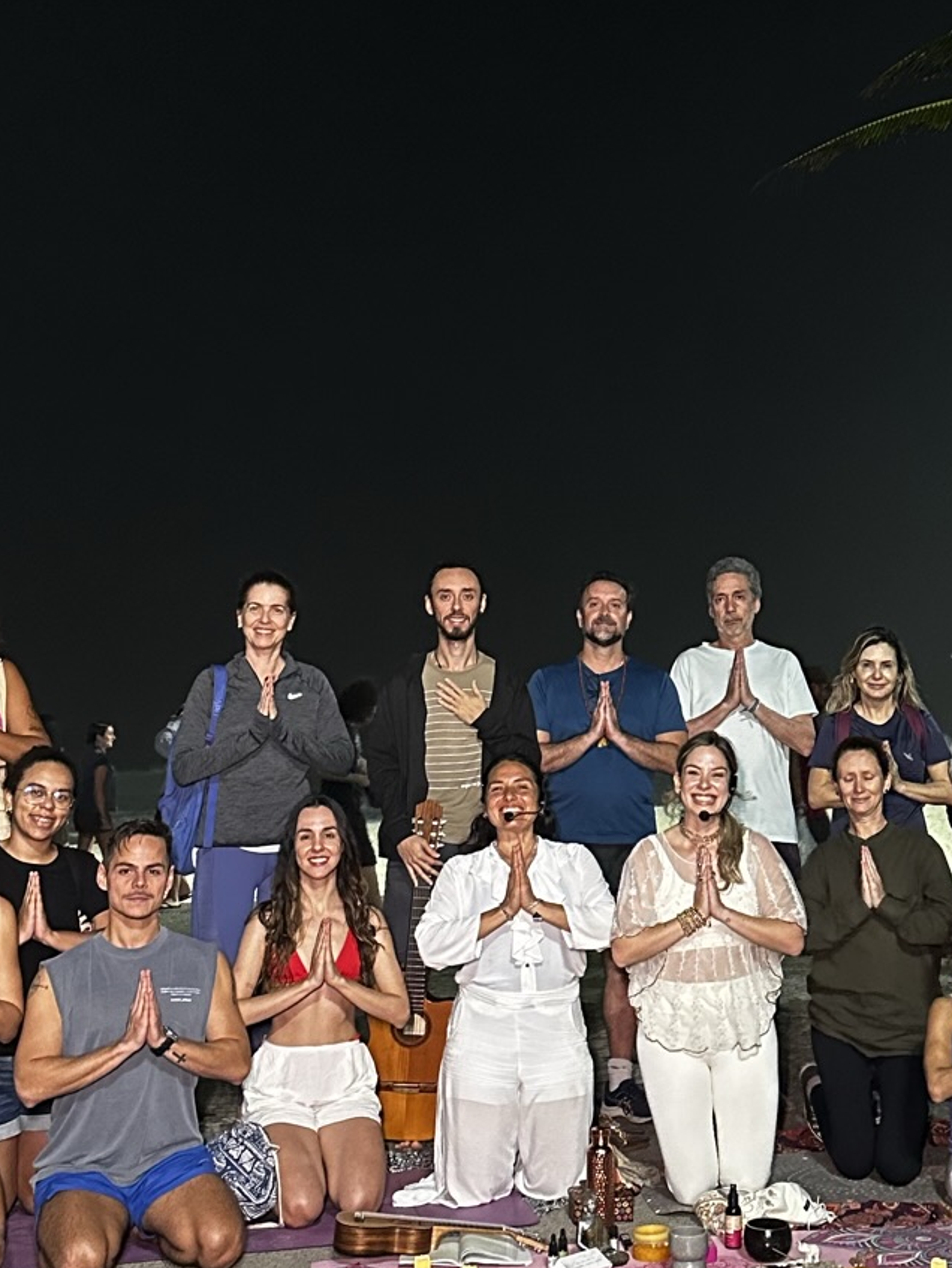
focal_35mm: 58
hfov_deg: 25.0
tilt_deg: +6.5
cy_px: 424
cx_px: 705
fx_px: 2125
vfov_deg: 32.9
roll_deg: -0.1
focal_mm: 6.86
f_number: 1.78
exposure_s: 1/60
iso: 640
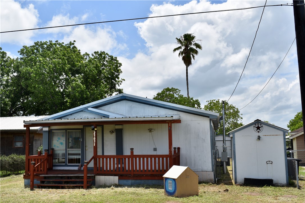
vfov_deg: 36.9
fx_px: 305
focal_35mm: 36
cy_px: 102
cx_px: 152
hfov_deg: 53.1
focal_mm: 24
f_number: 13
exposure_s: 1/200
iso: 100
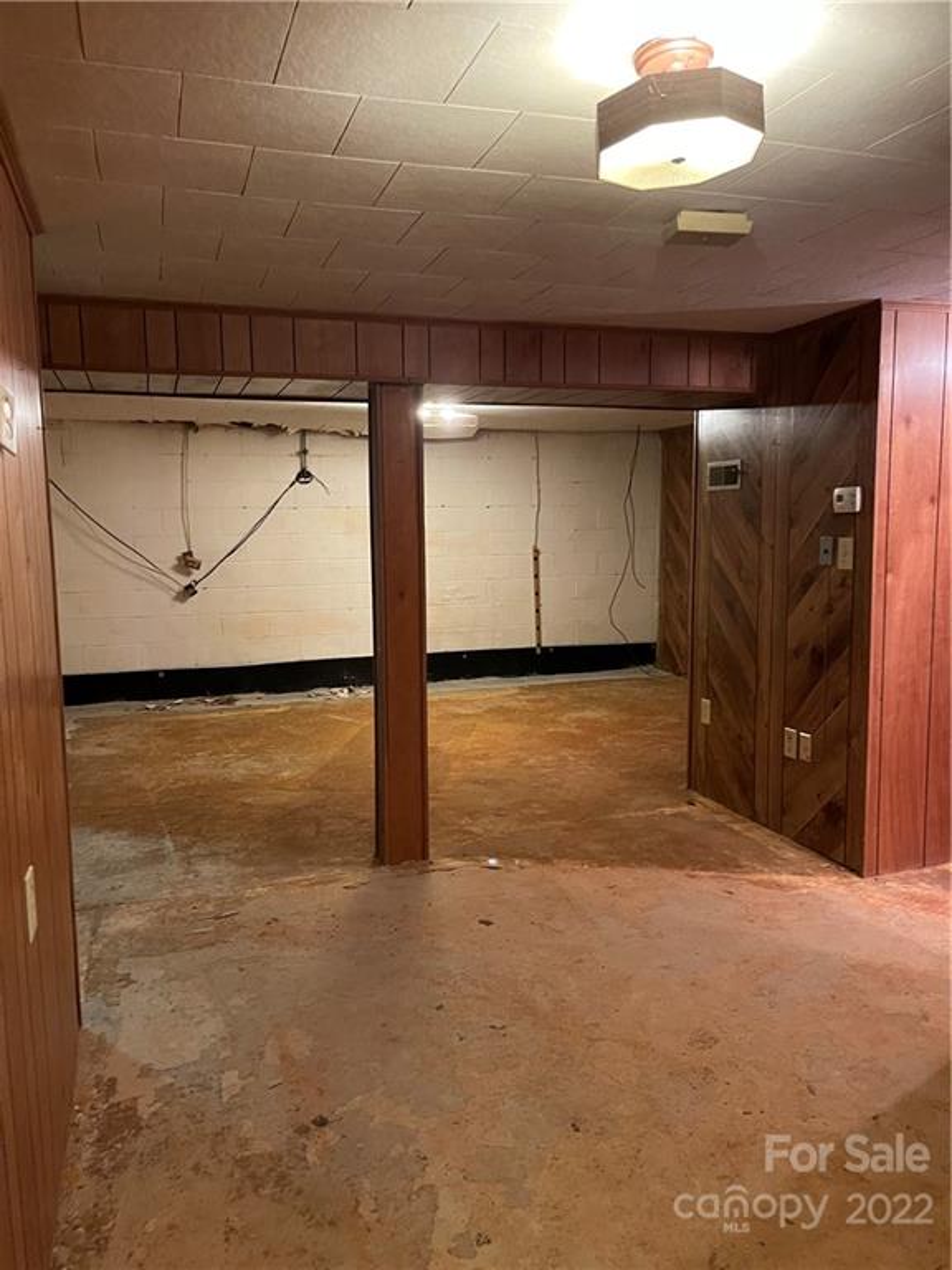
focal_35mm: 26
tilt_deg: -6.2
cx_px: 476
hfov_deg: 53.1
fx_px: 953
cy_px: 635
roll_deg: +0.7
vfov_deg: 67.3
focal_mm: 5.1
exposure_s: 1/30
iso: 500
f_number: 1.6
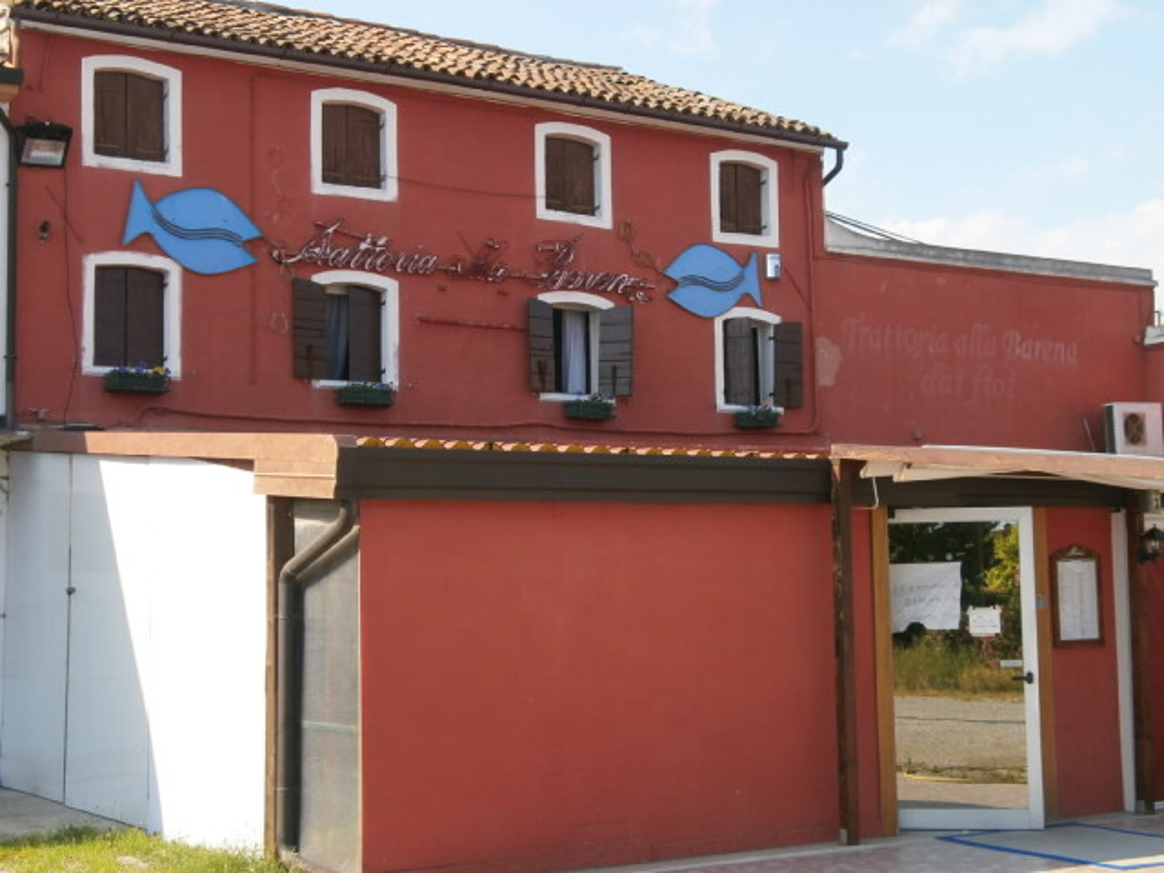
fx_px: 1782
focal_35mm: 53
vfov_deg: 27.5
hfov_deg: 36.2
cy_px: 436
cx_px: 582
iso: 100
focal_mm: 9.4
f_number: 4.1
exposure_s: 1/400
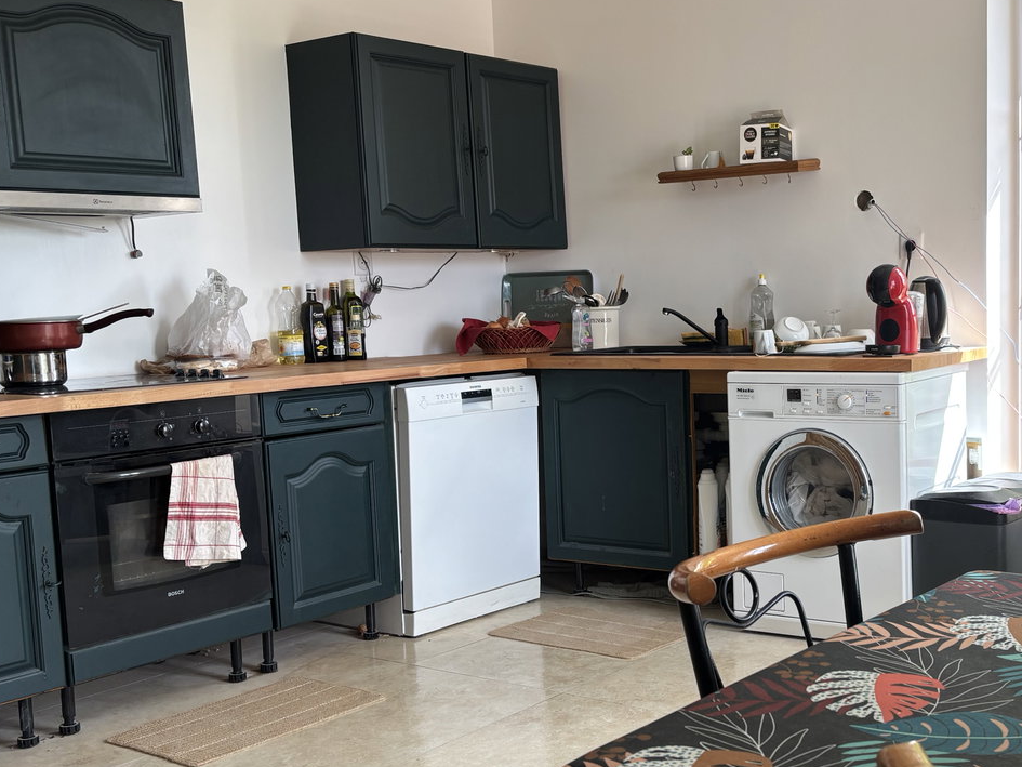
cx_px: 745
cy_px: 416
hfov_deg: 41.9
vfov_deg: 32.9
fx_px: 1299
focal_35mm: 44
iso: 40
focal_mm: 5.96
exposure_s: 1/121
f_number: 1.6
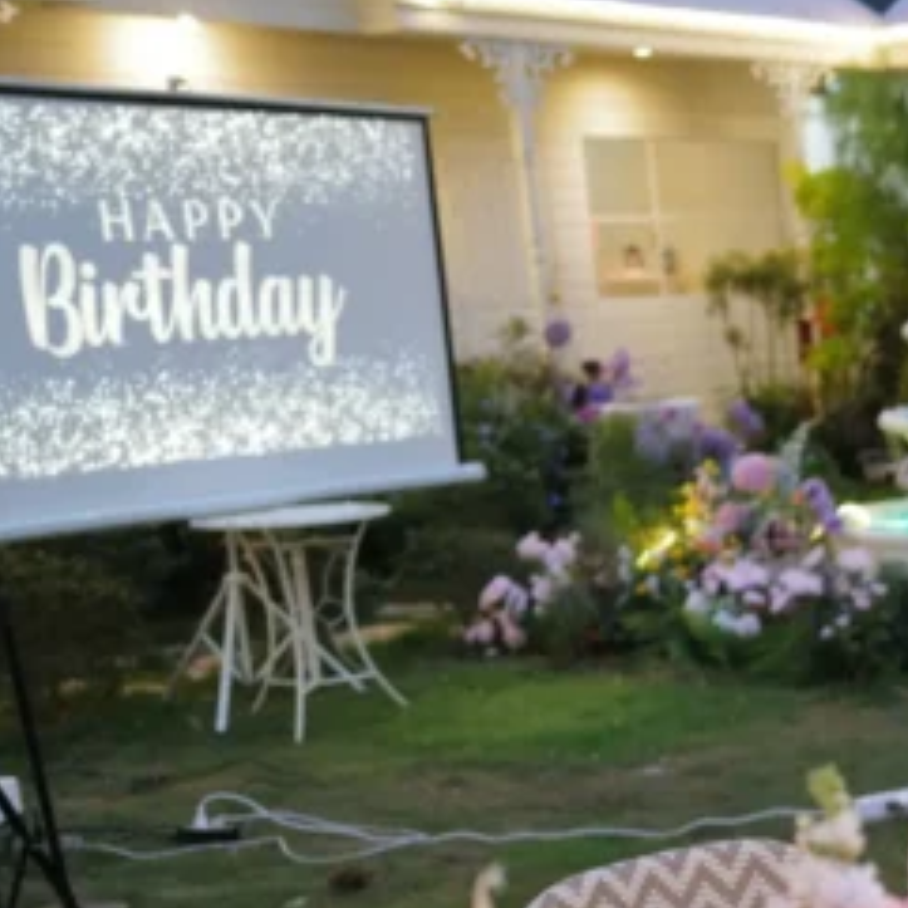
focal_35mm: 76
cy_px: 823
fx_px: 2255
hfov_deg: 20.0
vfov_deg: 22.2
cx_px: 1322
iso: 1000
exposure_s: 1/125
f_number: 1.7
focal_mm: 28
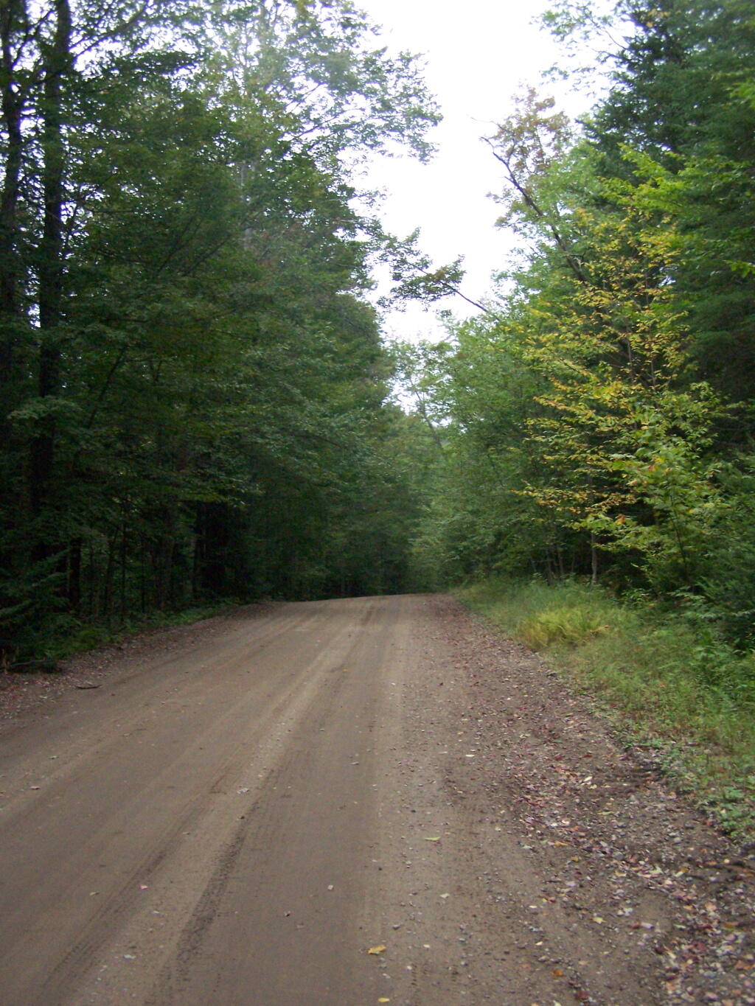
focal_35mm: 38
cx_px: 378
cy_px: 503
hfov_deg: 37.7
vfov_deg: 49.0
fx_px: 1105
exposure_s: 1/500
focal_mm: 6.3
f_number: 2.8
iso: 400
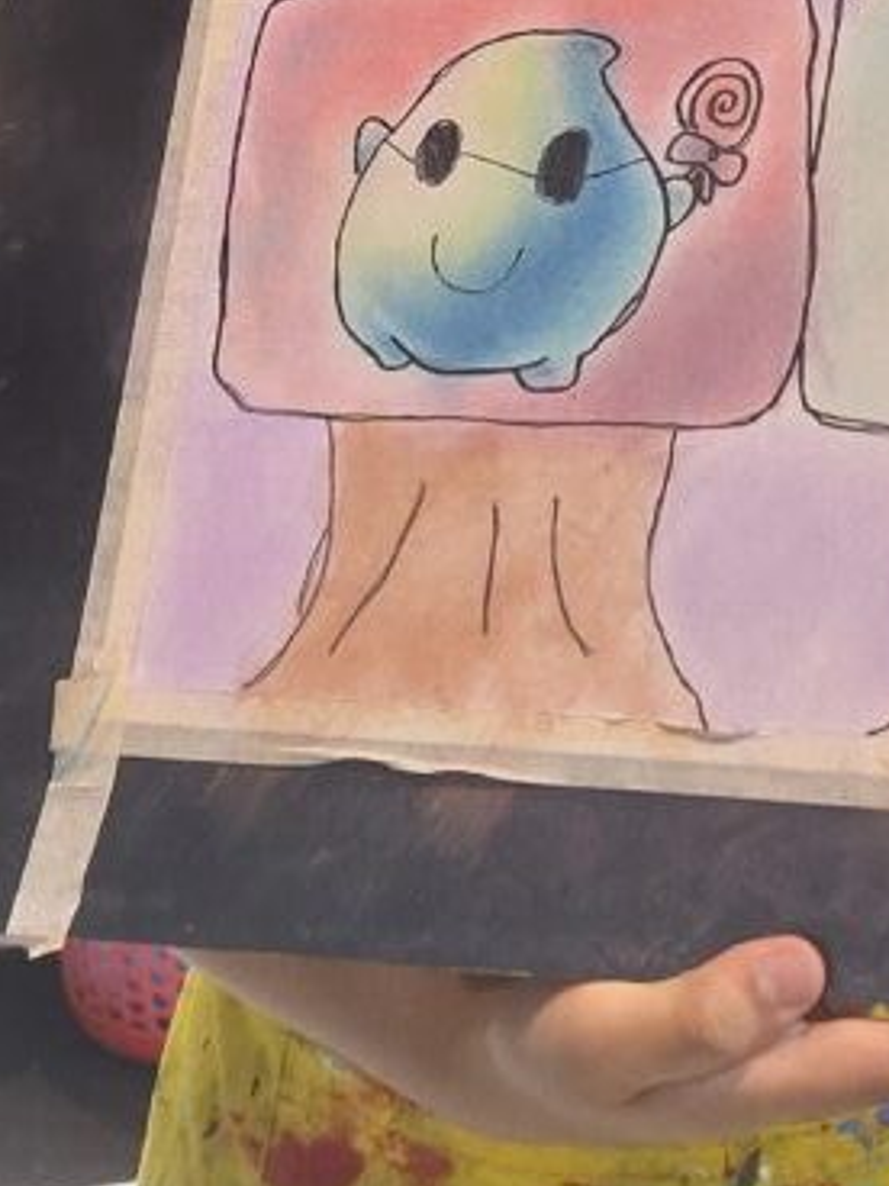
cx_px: 792
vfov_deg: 26.4
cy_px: -103
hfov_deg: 21.2
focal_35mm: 68
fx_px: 2328
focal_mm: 5.23
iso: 160
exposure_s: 1/60
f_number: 1.8
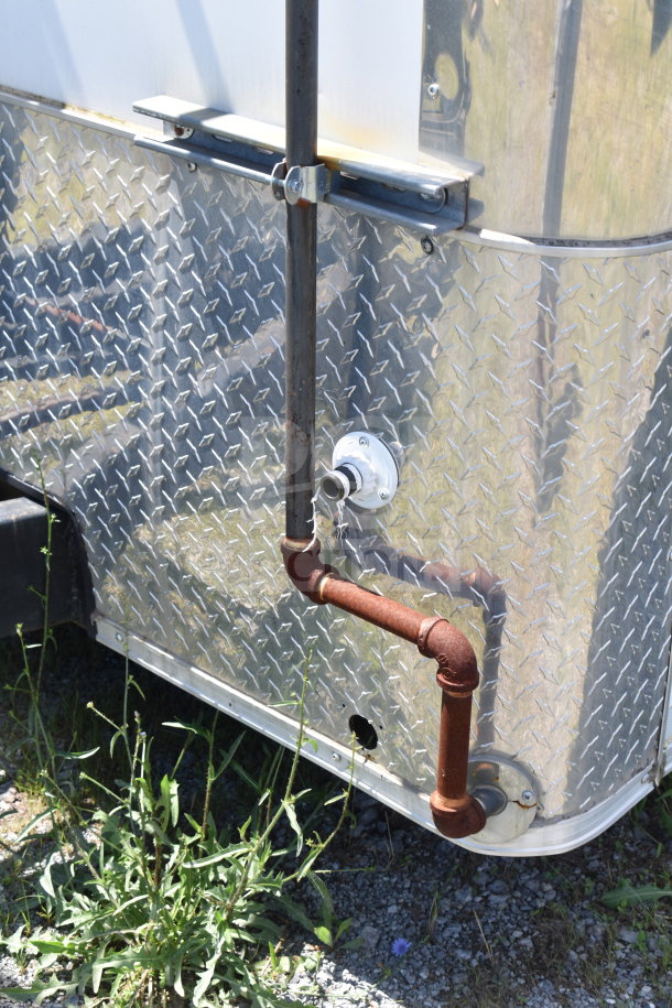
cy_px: 504
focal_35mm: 60
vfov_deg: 33.4
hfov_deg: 22.6
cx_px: 336
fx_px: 1680
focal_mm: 40
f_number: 7.1
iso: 200
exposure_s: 1/200
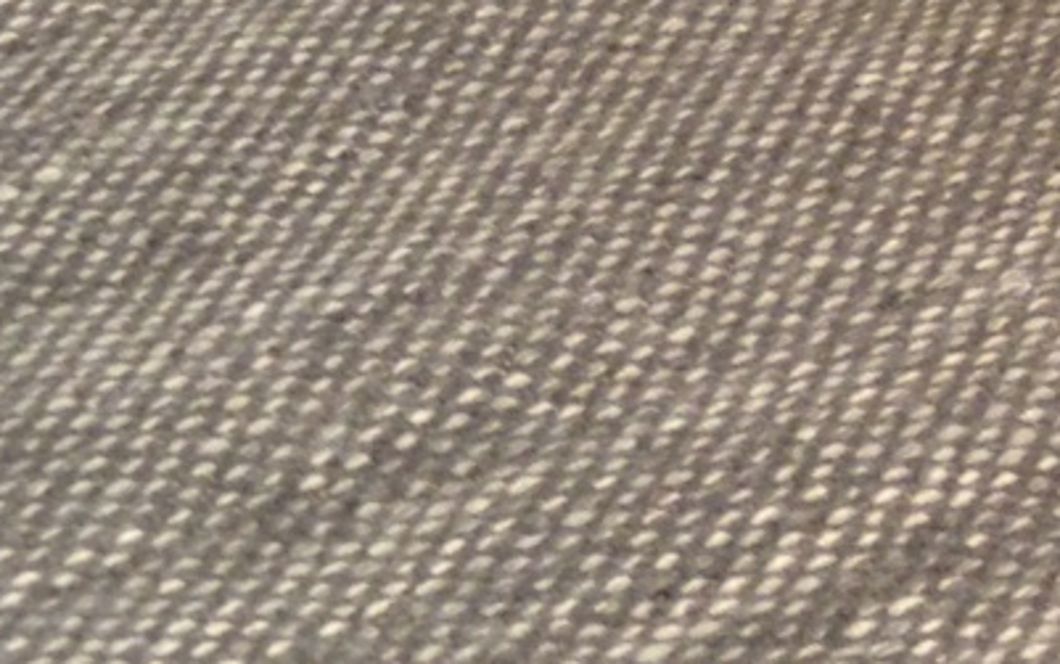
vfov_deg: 8.4
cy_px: 1220
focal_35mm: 151
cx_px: -547
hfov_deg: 13.1
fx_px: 4364
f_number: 2.4
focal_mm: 4.28
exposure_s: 1/20
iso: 80
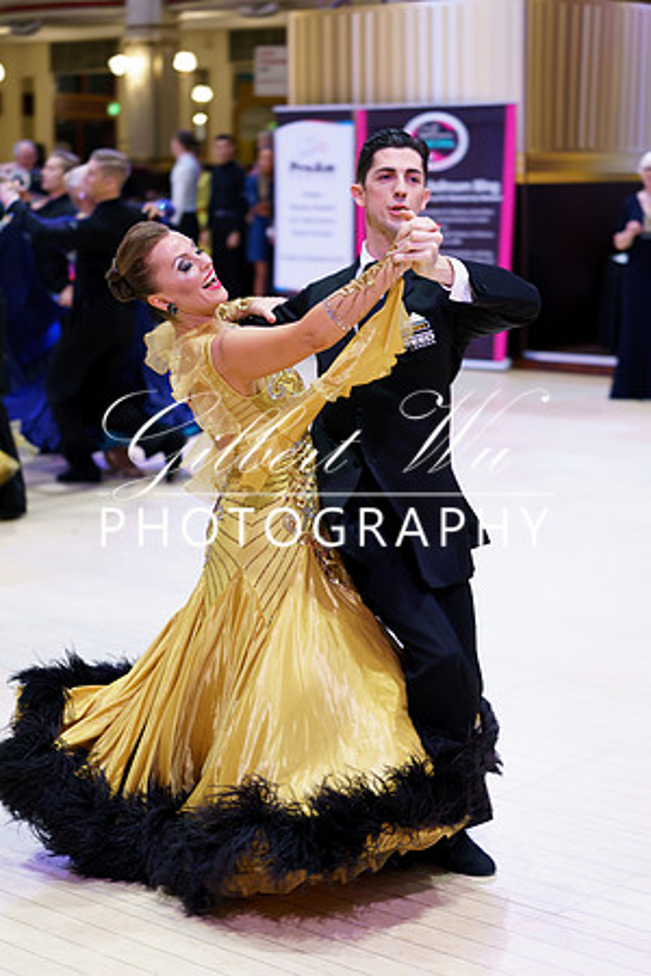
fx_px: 1899
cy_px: 488
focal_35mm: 70
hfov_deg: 19.5
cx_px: 326
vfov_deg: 28.8
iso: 2000
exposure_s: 1/200
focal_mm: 70
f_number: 2.8
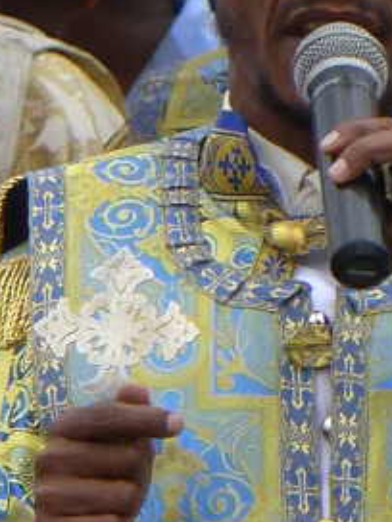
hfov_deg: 1.2
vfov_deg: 1.5
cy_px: 430
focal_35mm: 1292
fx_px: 19508
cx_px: 292
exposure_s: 1/800
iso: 100
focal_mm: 63.4
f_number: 4
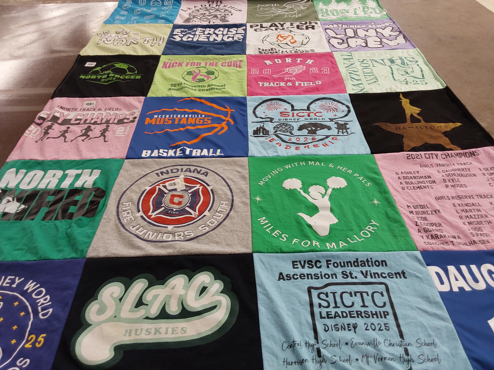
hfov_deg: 63.4
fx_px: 400
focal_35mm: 28
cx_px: 247
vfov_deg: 49.7
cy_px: 185
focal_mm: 2.91
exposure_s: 1/60
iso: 100
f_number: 1.9
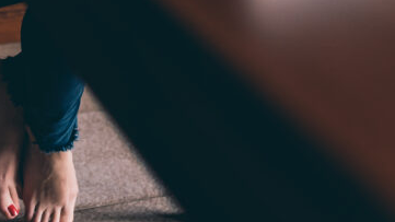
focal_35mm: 104
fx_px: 1089
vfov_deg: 10.3
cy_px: -284
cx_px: 108
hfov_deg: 20.4
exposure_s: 1/250
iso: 640
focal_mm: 35
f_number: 2.8
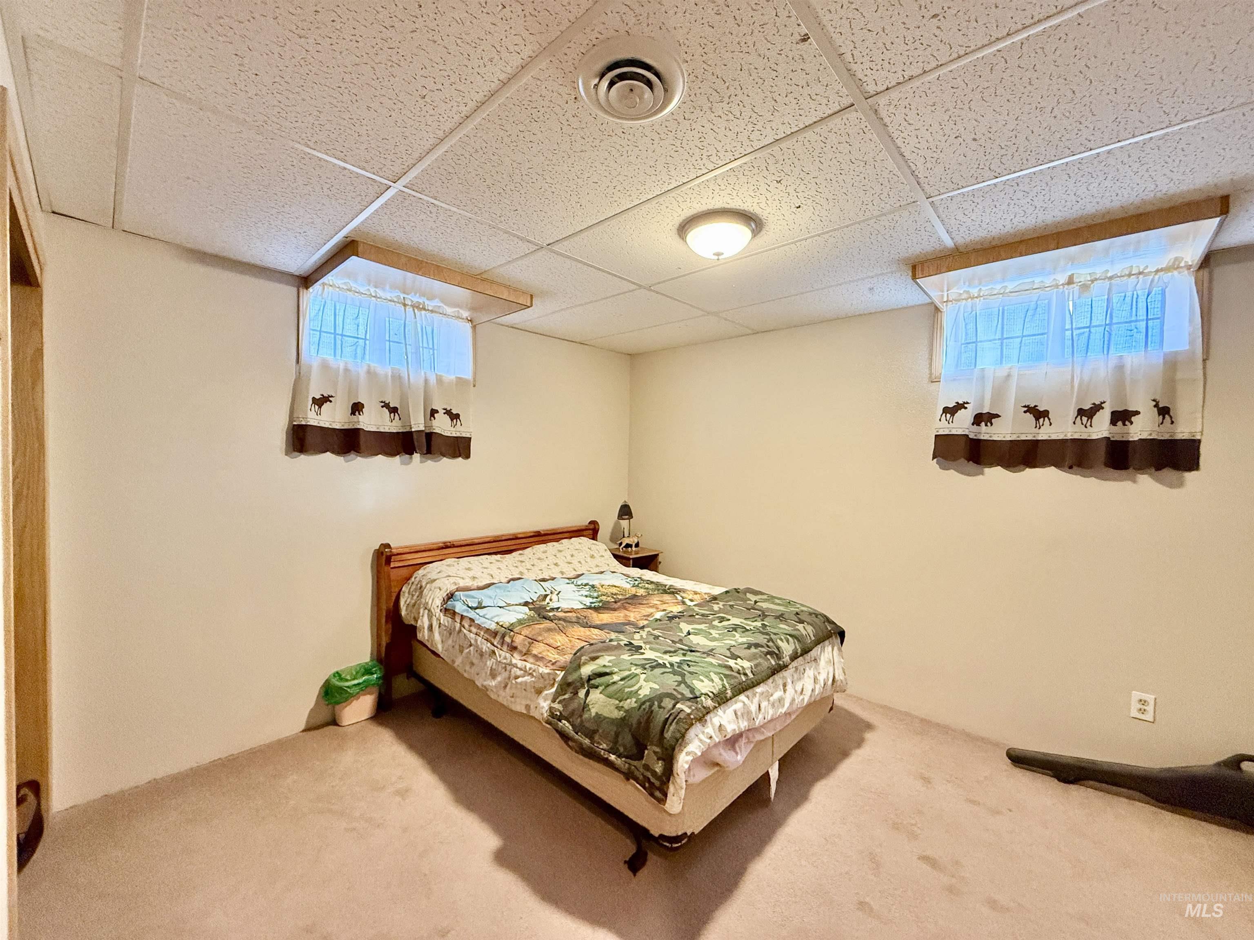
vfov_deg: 85.7
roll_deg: -1.3
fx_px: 507
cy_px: 470
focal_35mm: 14
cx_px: 627
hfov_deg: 102.1
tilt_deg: -1.3
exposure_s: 1/60
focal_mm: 2.22
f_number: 2.2
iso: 500
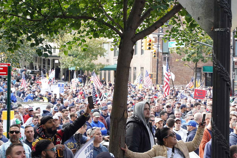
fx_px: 731
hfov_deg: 18.4
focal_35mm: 111
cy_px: 93
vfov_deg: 12.3
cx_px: 133
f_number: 6.3
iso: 1600
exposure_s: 1/500
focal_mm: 60
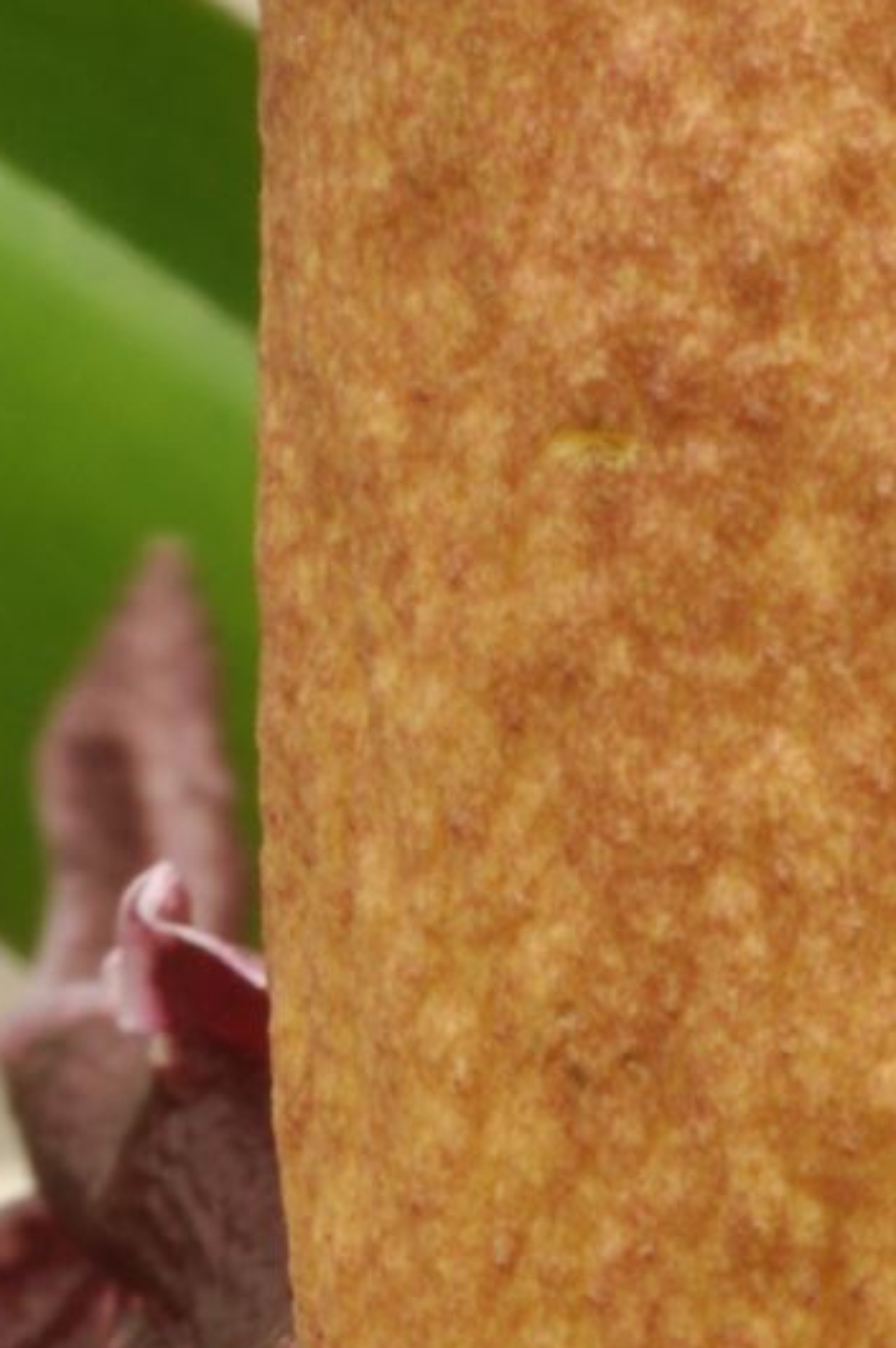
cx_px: 823
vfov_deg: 3.3
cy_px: 2453
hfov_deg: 2.2
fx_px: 23617
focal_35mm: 631
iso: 200
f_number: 22
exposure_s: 2.5
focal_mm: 105
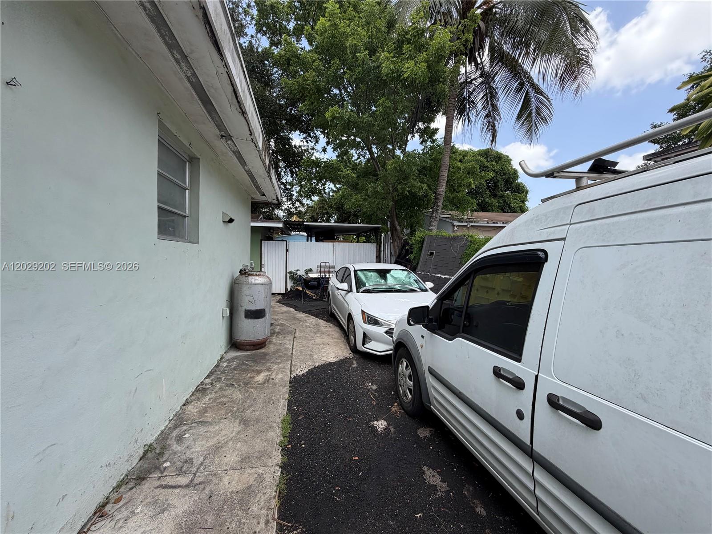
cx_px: 356
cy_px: 267
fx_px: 288
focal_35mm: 14
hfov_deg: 102.1
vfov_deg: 85.7
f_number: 2.2
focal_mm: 2.22
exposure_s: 1/625
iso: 40
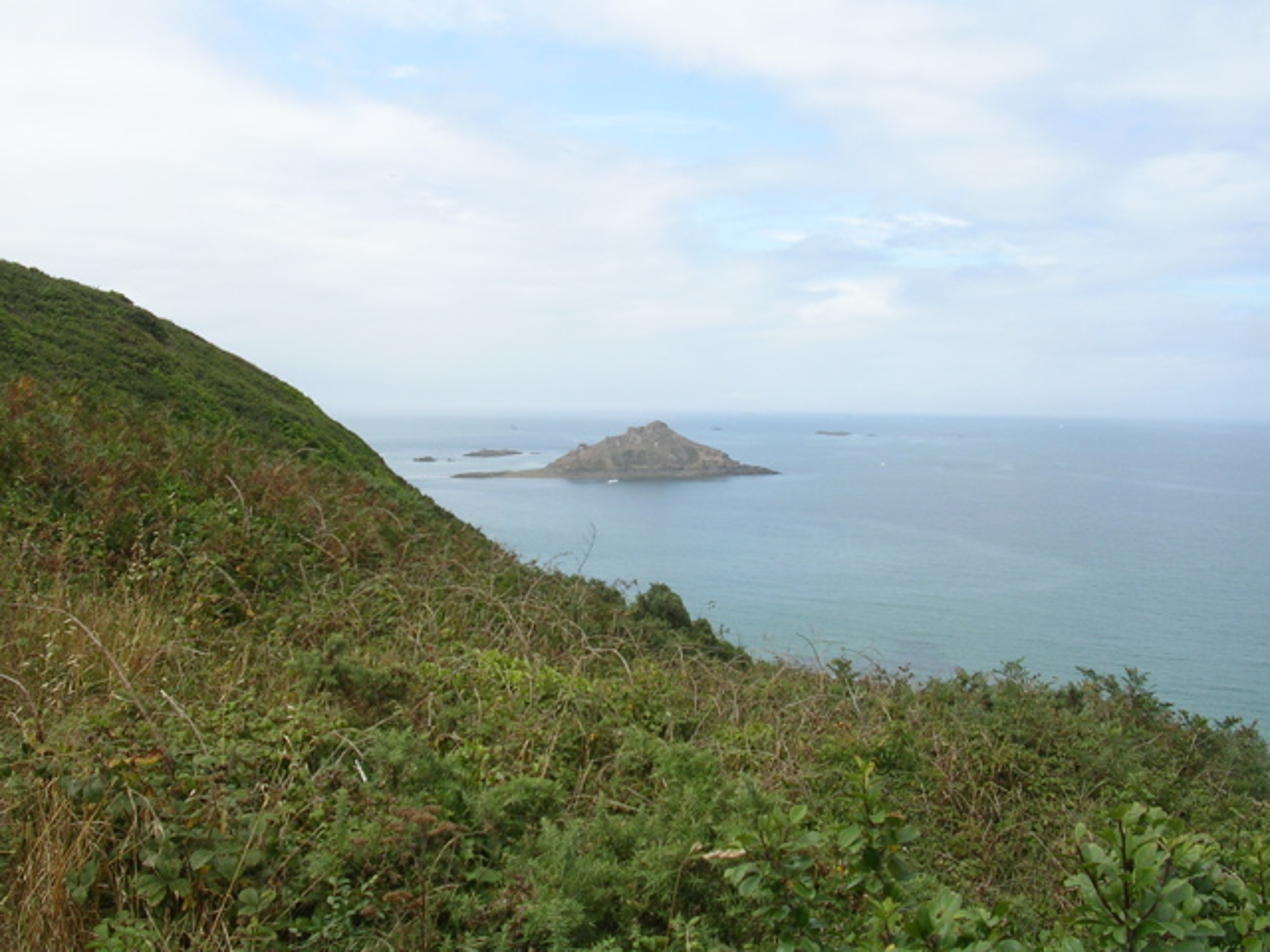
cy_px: 476
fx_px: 1394
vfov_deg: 37.7
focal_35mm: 38
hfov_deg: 49.0
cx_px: 635
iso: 50
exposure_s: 1/253
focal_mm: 5.8
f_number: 5.6
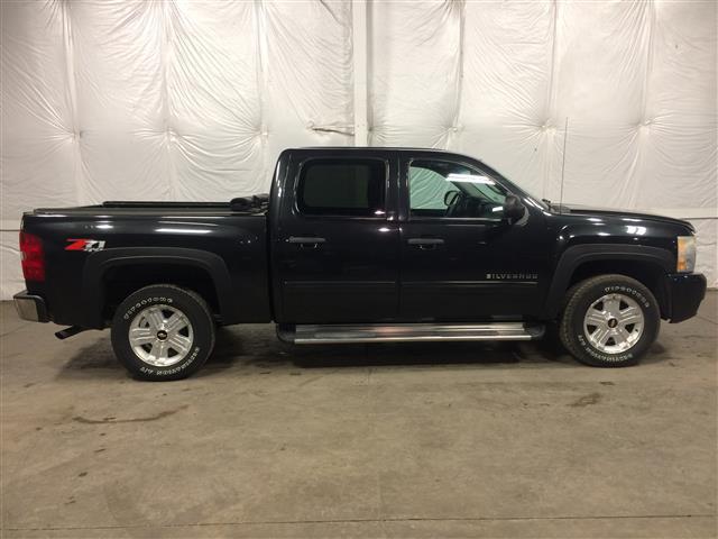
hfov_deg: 61.7
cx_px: 359
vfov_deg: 48.2
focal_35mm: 29
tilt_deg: -9.2
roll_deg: +1.1
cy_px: 270
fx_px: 602
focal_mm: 4.15
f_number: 2.2
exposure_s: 1/30
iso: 64
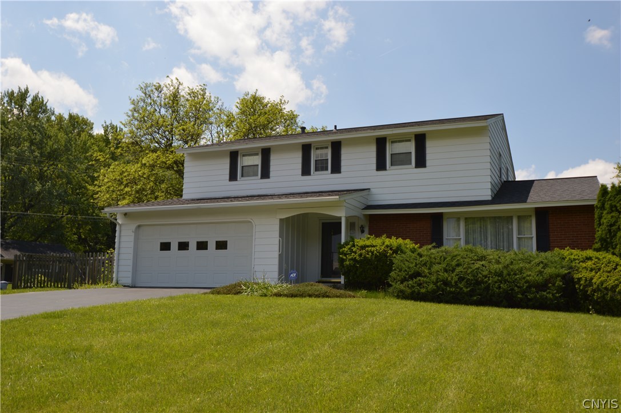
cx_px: 310
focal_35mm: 36
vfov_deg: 36.8
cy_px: 206
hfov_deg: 53.2
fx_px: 620
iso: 100
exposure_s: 1/200
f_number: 7.1
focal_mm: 24
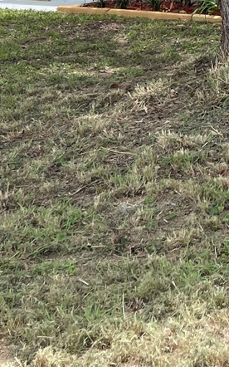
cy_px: -111
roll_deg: +1.7
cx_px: 348
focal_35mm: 96
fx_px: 959
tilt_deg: +0.1
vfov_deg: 19.9
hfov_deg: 12.9
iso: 32
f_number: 1.6
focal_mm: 5.1
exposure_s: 1/2545
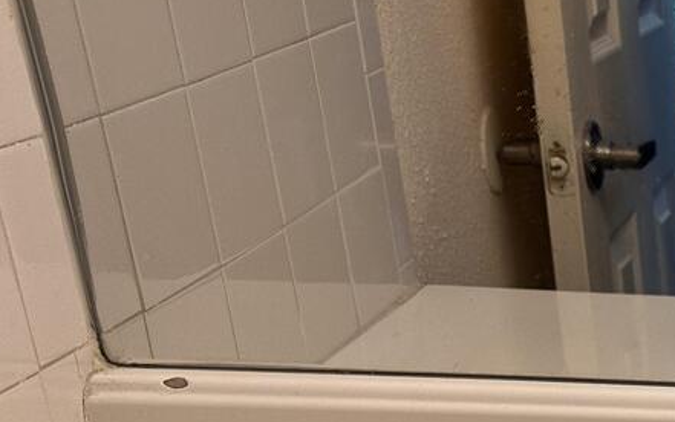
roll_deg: -3.5
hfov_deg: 20.4
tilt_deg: -27.2
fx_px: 1527
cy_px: 659
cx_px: 1078
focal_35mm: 83
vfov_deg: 14.5
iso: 64
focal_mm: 6.86
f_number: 1.78
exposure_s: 1/205
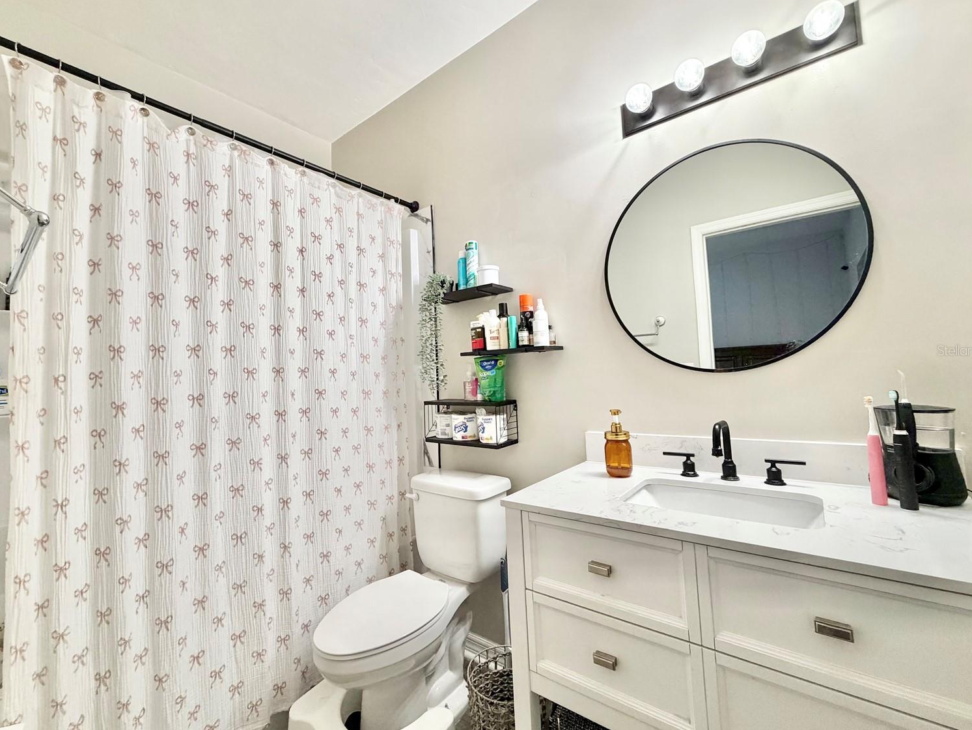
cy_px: 350
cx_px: 478
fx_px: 421
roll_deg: +2.5
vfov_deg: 81.7
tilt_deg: +2.7
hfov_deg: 98.2
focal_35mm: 15
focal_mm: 2.22
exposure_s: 1/120
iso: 320
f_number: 2.2
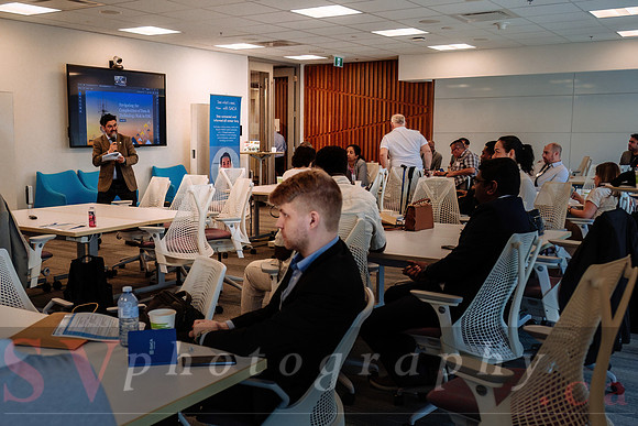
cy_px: 240
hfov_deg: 50.7
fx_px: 671
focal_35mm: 38
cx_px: 269
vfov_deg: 35.2
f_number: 3.6
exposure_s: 1/320
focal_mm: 21.3
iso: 1250
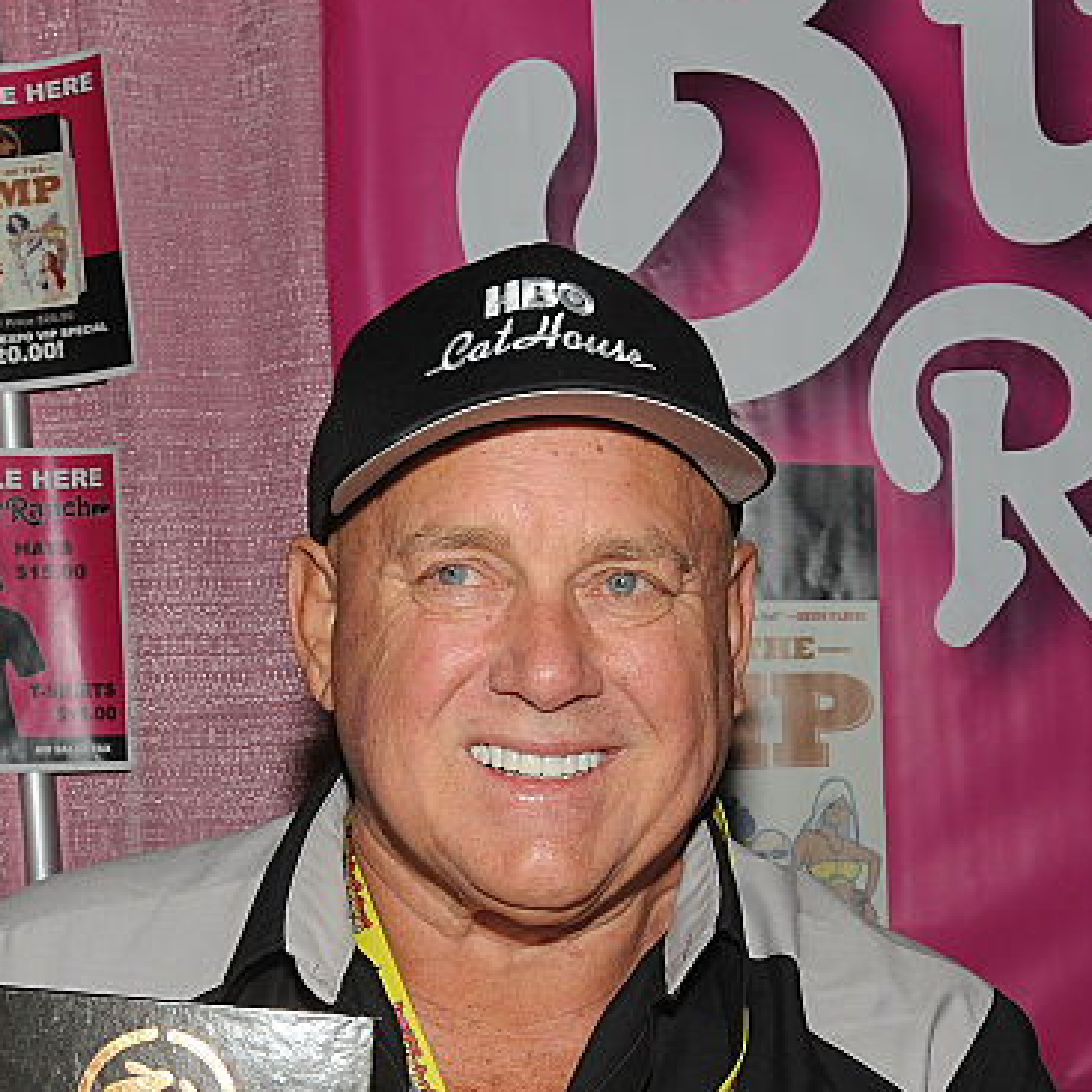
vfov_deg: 22.4
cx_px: 462
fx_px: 2712
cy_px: 900
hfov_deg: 22.7
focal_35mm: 76
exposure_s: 1/100
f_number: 11
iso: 250
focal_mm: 32
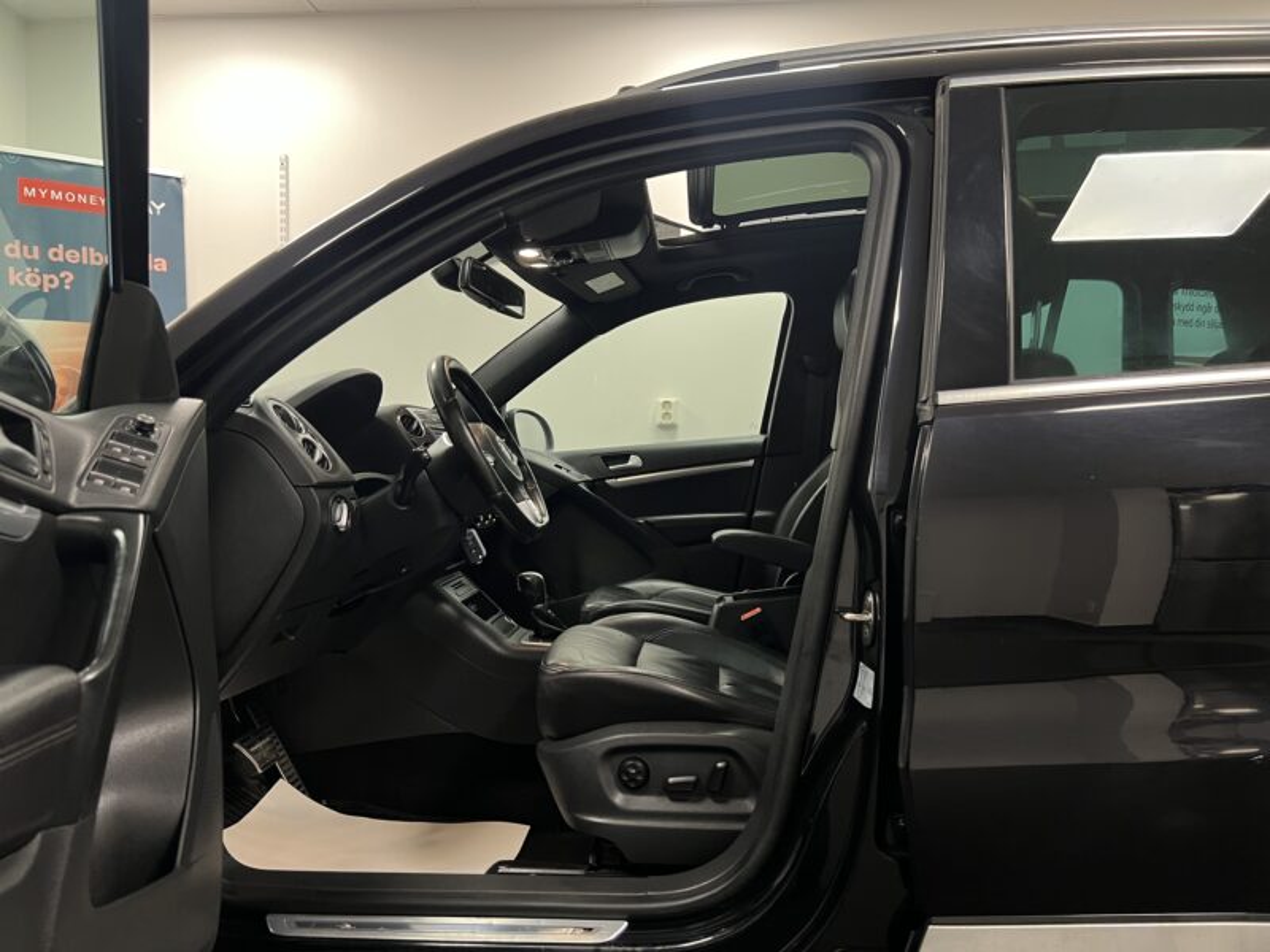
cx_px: 635
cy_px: 476
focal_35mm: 26
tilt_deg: -2.7
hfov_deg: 67.3
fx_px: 954
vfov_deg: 53.1
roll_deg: +0.0
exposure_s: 1/50
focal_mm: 5.7
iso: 200
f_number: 1.5
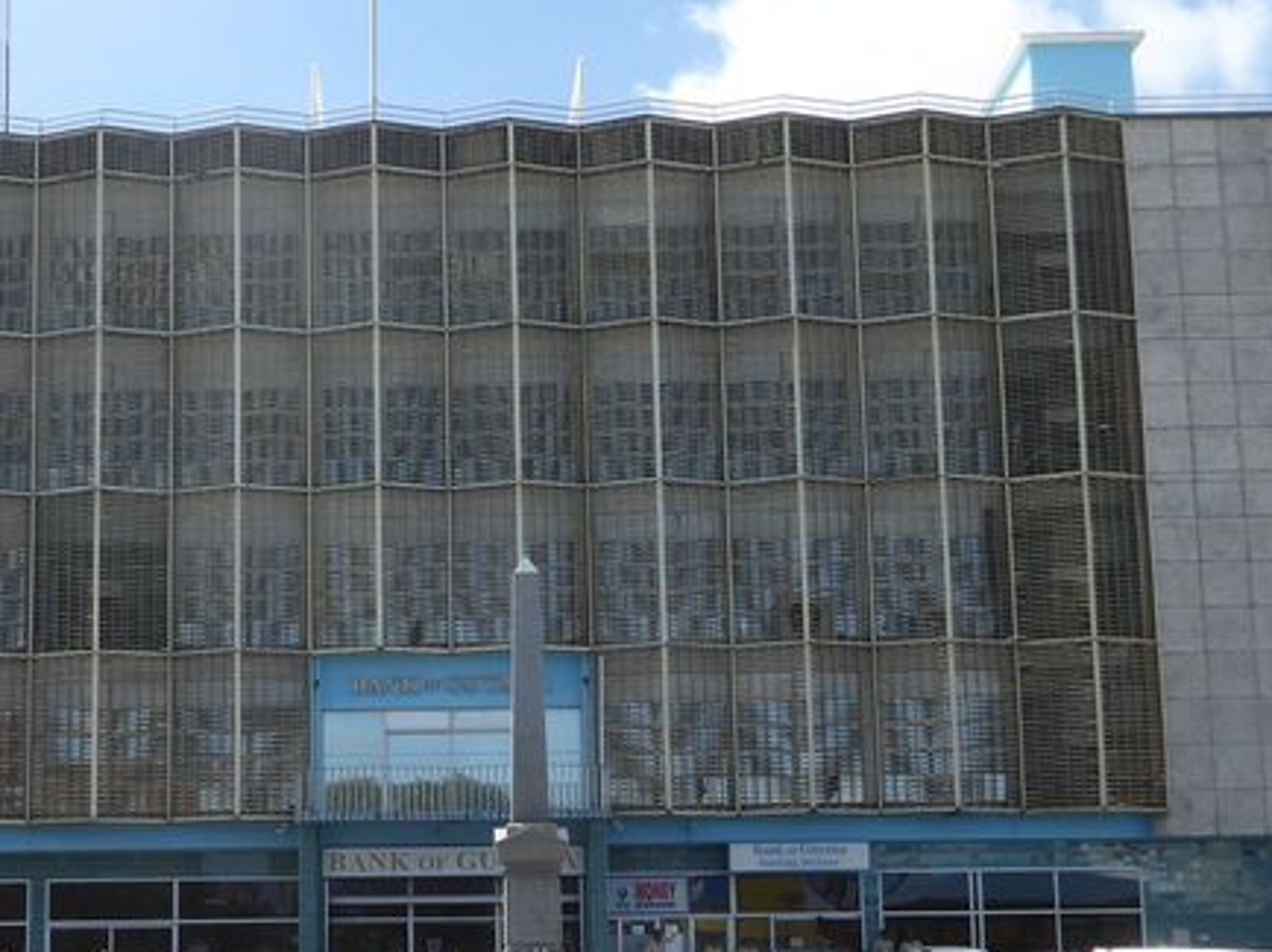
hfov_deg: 32.4
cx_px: 416
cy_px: 668
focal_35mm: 59
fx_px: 2167
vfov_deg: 24.6
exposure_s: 1/640
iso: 80
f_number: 3.5
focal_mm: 5.4
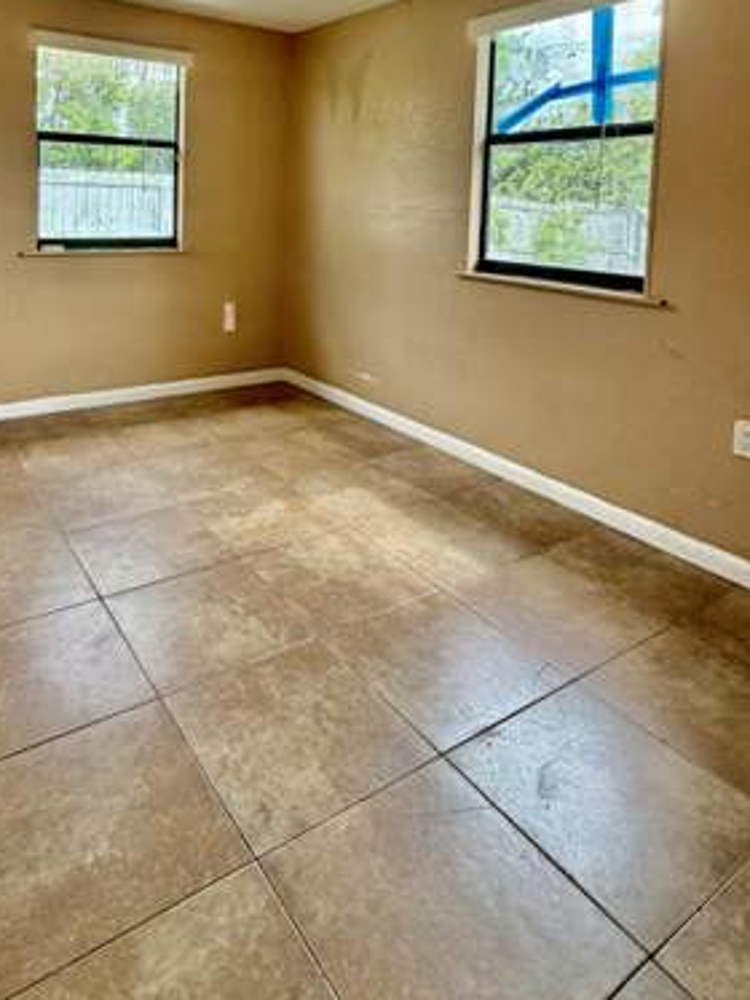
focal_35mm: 24
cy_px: 252
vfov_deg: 67.1
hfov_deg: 56.2
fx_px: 693
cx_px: 284
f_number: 2.2
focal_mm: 2.22
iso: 160
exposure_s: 1/121
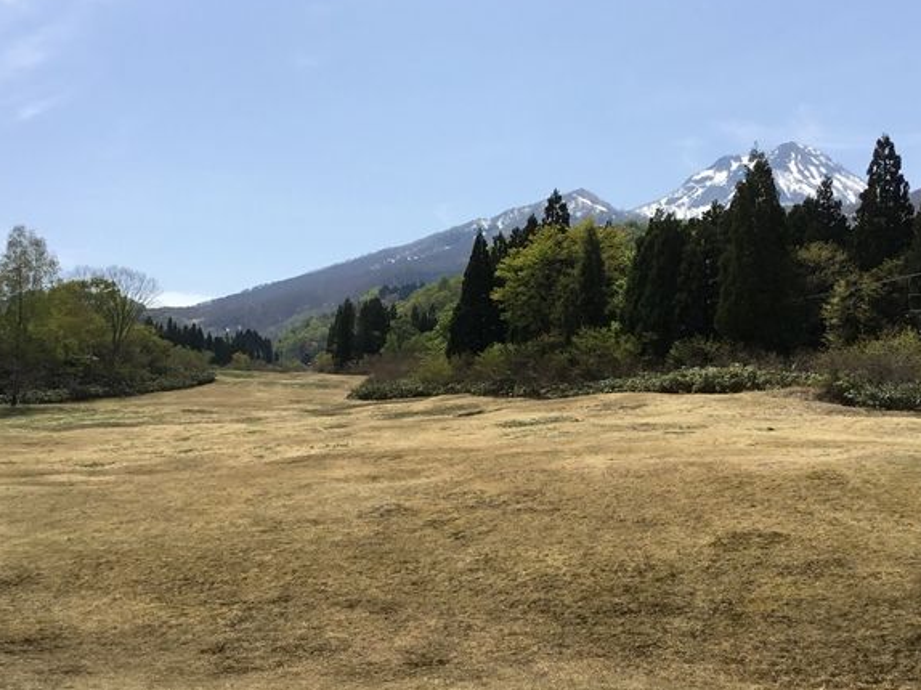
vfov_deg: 32.8
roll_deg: +0.2
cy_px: 370
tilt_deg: +6.9
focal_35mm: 44
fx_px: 1170
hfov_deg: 42.9
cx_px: 484
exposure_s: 1/1456
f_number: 2.4
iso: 25
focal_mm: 3.3
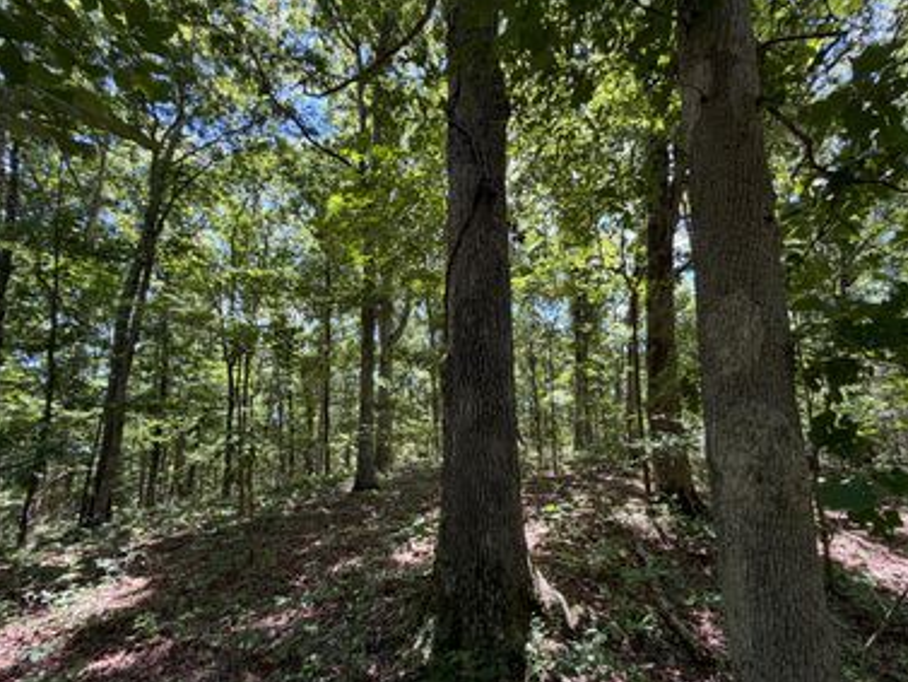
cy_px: 360
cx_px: 473
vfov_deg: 78.1
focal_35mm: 16
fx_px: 420
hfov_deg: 94.4
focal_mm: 2.22
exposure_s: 1/121
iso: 64
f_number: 2.2
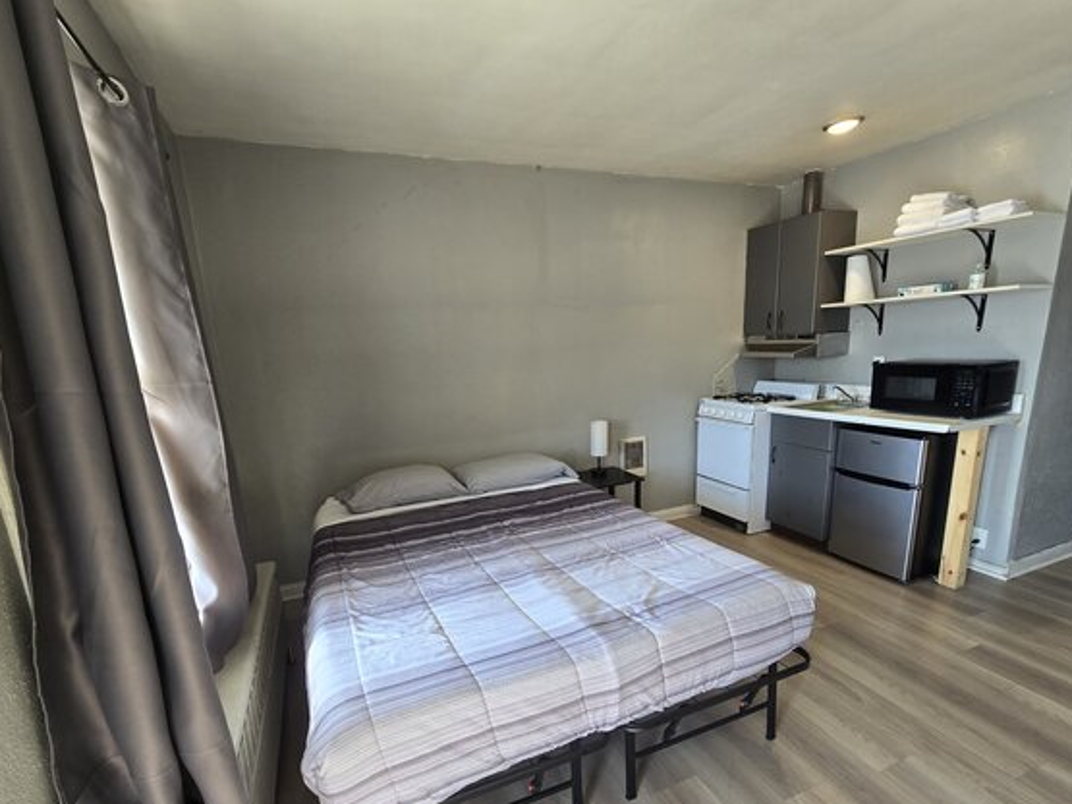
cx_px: 527
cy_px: 462
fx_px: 464
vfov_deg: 81.2
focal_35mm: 15
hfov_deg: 98.2
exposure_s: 1/60
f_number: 2.2
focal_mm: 2.2
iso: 100
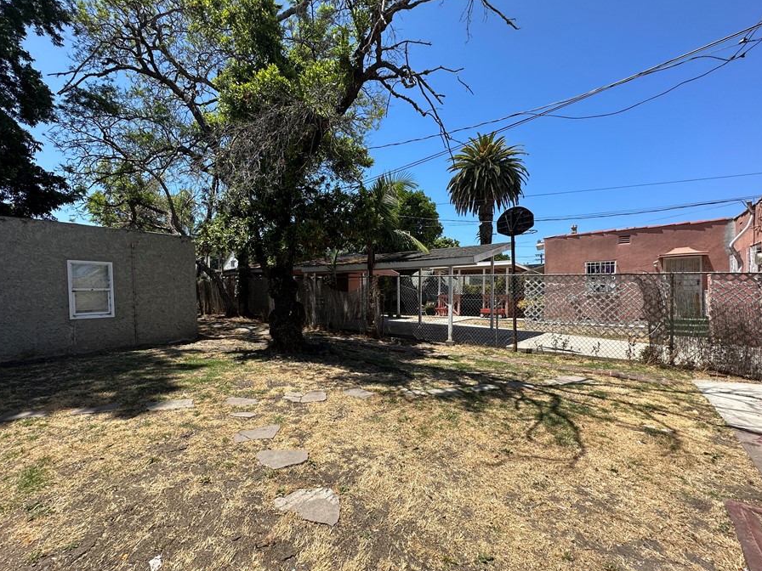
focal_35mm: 16
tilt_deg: -0.3
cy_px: 295
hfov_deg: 94.4
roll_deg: +0.3
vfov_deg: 78.1
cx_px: 357
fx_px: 352
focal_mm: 2.22
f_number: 2.2
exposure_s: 1/1171
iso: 50
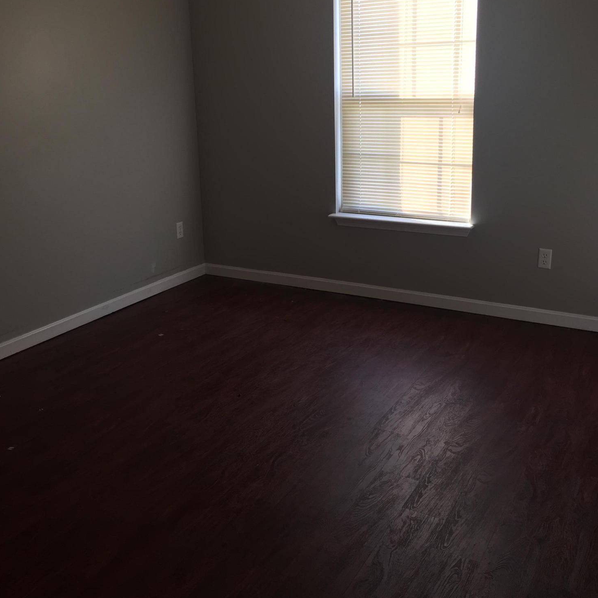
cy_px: 233
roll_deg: +0.5
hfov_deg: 47.2
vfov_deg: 46.9
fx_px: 684
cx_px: 305
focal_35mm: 35
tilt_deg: -11.2
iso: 32
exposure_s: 1/40
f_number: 2.2
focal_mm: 4.15
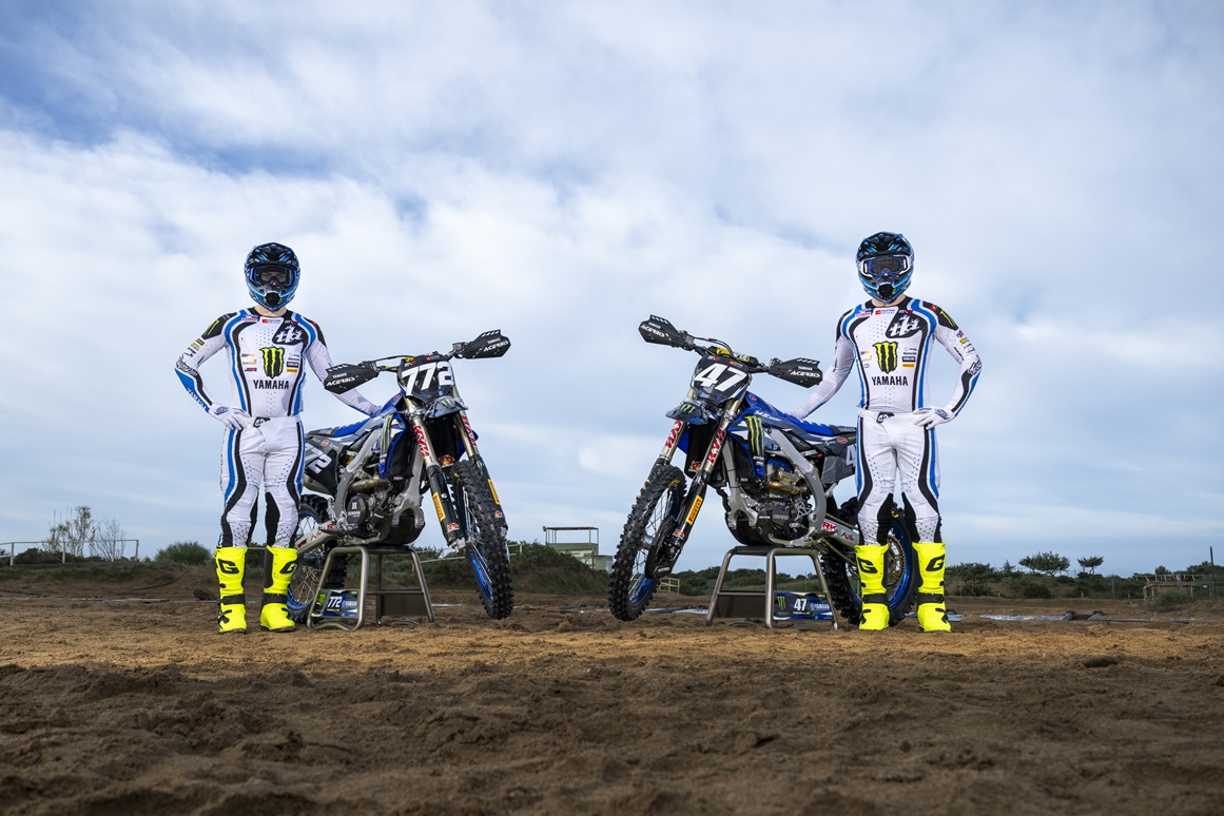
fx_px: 1071
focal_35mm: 32
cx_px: 594
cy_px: 408
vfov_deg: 41.7
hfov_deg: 59.5
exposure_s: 1/1000
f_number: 6.3
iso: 200
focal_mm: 30.5
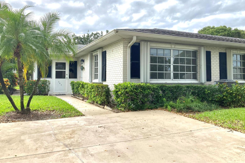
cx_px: 121
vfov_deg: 43.6
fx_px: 204
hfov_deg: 61.9
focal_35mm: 30
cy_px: 76
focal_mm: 3.99
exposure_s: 1/1185
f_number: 1.8
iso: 20
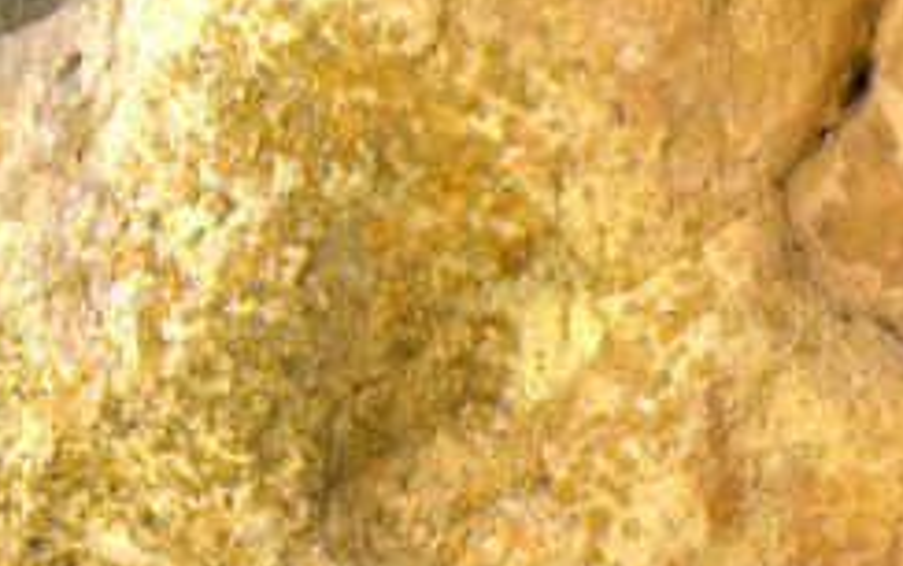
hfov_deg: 0.6
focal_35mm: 3498
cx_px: -481
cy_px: -157
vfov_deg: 0.4
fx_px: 86164
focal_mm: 700
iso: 250
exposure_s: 1/320
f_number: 5.6
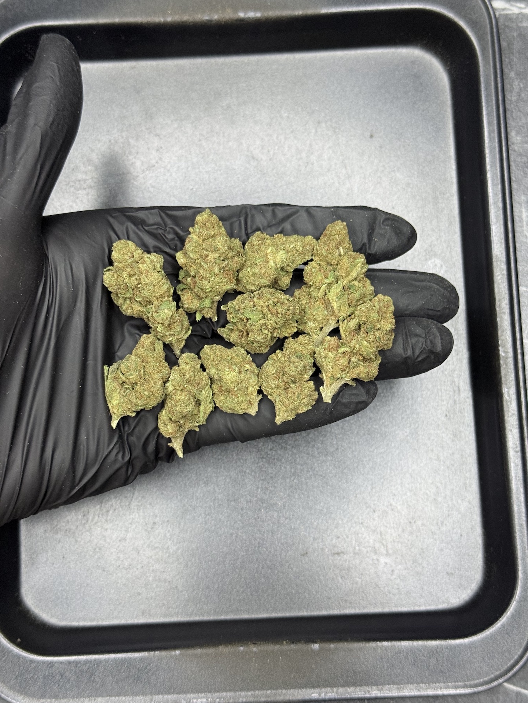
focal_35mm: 48
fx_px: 976
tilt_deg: -83.2
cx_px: 264
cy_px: 352
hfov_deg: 30.3
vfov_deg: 39.7
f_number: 1.78
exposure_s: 1/50
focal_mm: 6.76
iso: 100
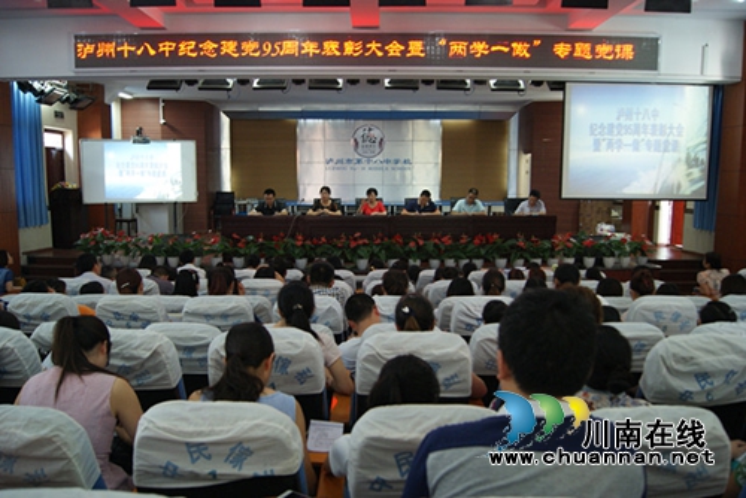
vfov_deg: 43.7
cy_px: 249
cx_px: 373
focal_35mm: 30
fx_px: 622
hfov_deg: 61.9
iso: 400
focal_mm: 20
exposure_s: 1/20
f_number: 3.5
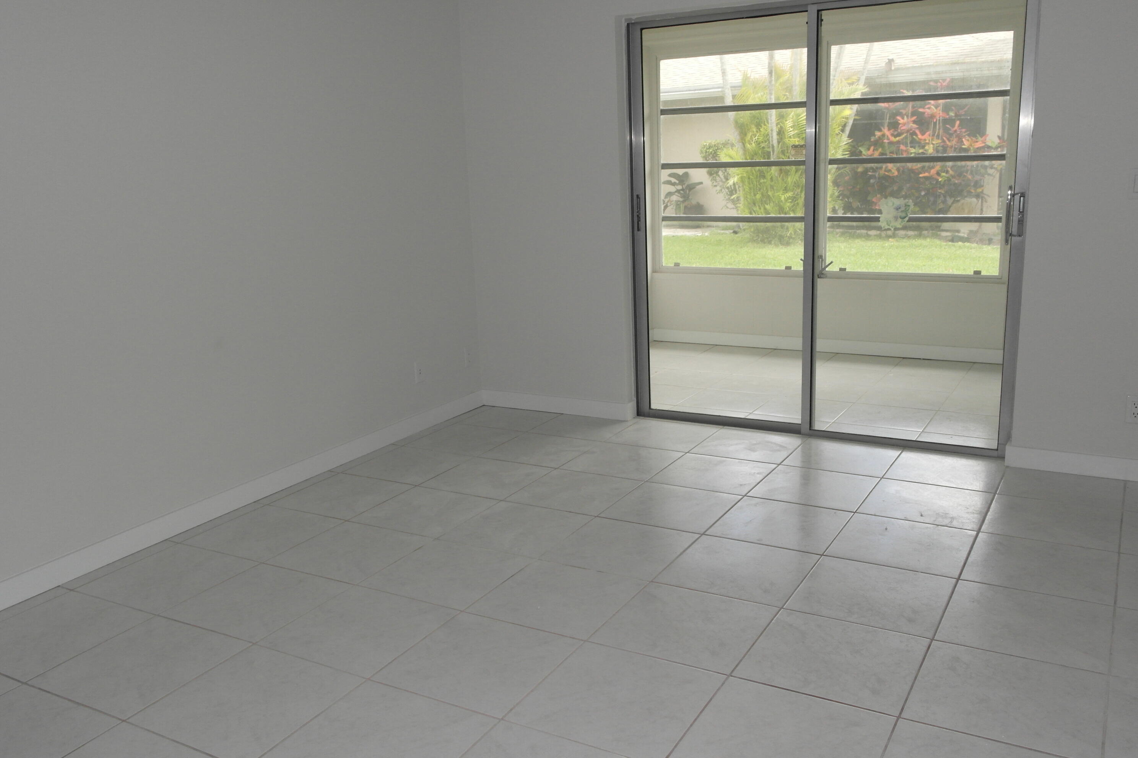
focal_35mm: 30
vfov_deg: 43.6
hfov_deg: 61.9
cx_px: 569
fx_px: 948
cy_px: 379
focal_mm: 20
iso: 800
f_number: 10
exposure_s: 1/125
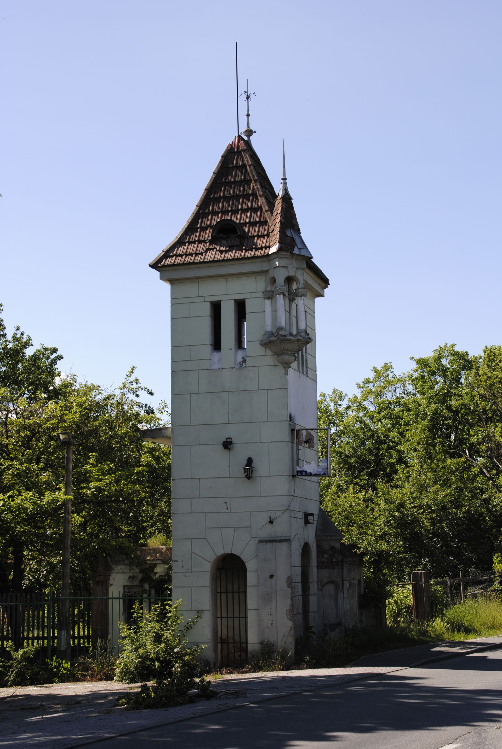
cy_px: 374
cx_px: 251
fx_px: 1251
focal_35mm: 60
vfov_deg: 33.4
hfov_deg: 22.7
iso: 100
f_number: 7.1
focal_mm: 40
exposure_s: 1/200
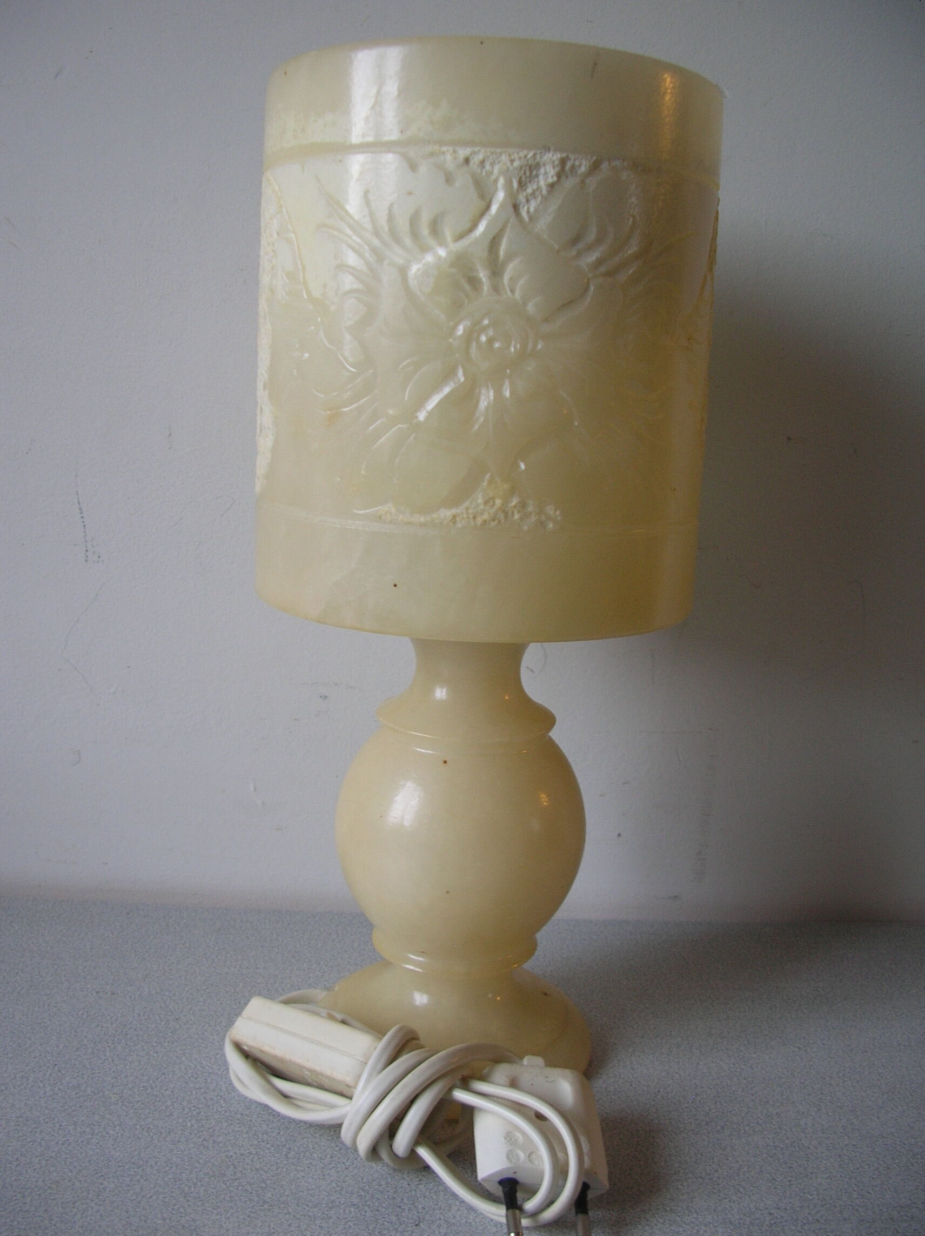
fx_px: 1249
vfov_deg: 52.7
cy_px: 618
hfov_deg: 40.6
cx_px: 462
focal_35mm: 35
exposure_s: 1/13.7
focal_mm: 5.8
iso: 50
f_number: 2.8
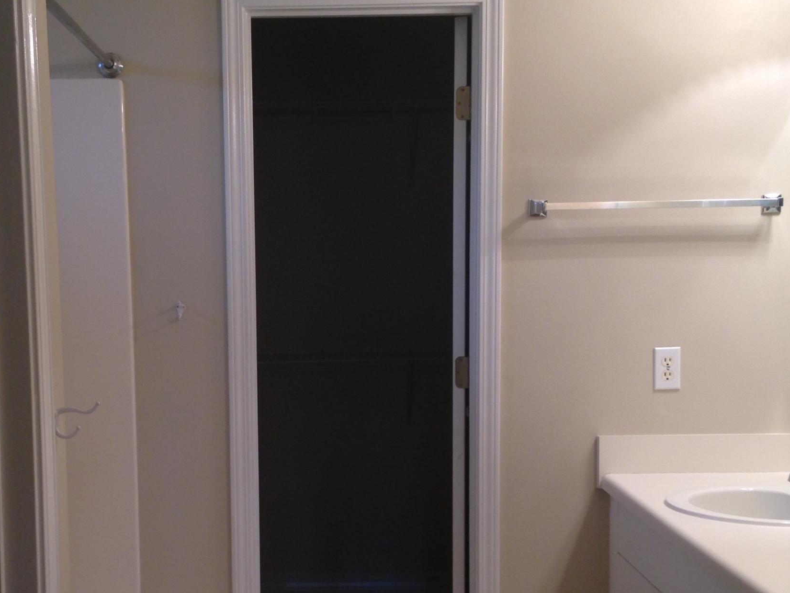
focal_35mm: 60
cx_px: 323
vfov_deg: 24.3
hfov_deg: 32.1
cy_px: 412
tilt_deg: -7.0
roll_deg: +0.0
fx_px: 1370
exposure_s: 1/24
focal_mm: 4.12
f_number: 2.4
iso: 50
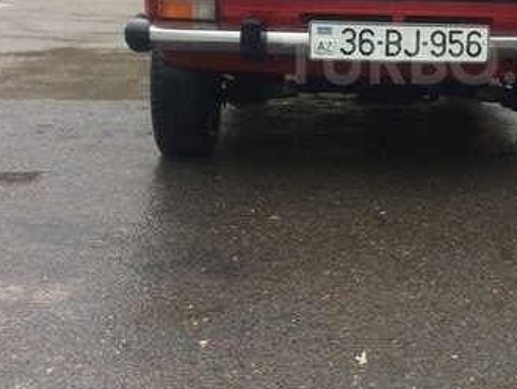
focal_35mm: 58
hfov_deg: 31.9
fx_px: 867
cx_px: 443
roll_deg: -1.5
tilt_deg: -7.4
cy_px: 60
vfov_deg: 24.7
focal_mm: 4.15
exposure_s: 1/33
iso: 64
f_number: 2.2
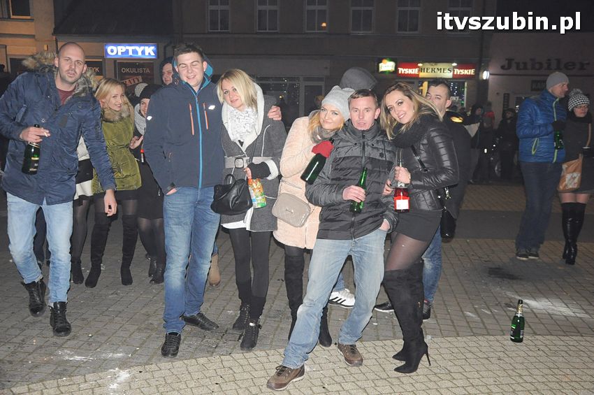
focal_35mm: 36
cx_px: 297
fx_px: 593
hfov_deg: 53.2
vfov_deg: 36.8
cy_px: 198
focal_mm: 24
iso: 1600
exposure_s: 1/60
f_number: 5
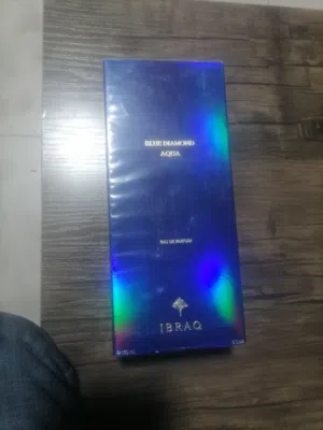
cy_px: 215
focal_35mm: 26
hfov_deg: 53.1
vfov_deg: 67.3
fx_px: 323
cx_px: 162
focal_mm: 5.4
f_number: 1.8
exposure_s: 1/33.3
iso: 160
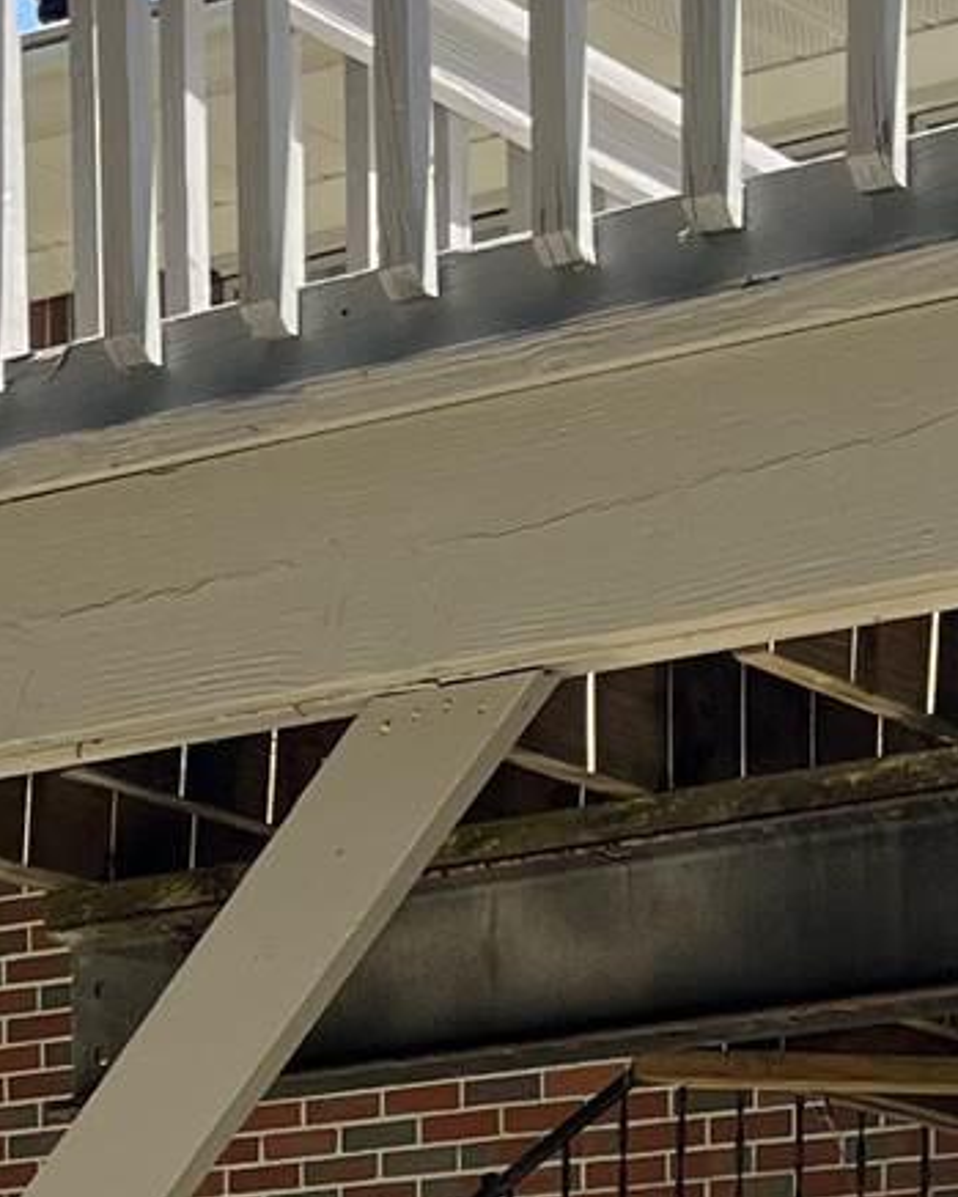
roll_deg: +0.8
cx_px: 741
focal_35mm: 134
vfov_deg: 13.0
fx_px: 4747
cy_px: 2185
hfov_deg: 11.5
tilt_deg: -3.9
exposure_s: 1/1497
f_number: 1.6
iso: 50
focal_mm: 5.1
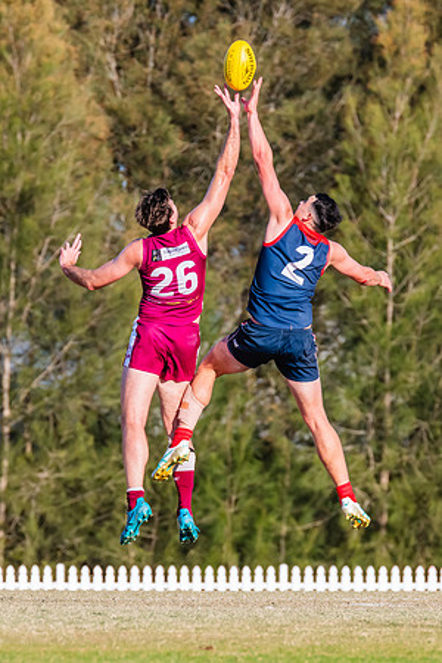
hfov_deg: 1.8
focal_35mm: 758
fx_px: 13954
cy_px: 332
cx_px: 193
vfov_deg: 2.7
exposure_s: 1/1250
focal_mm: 420
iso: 800
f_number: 9
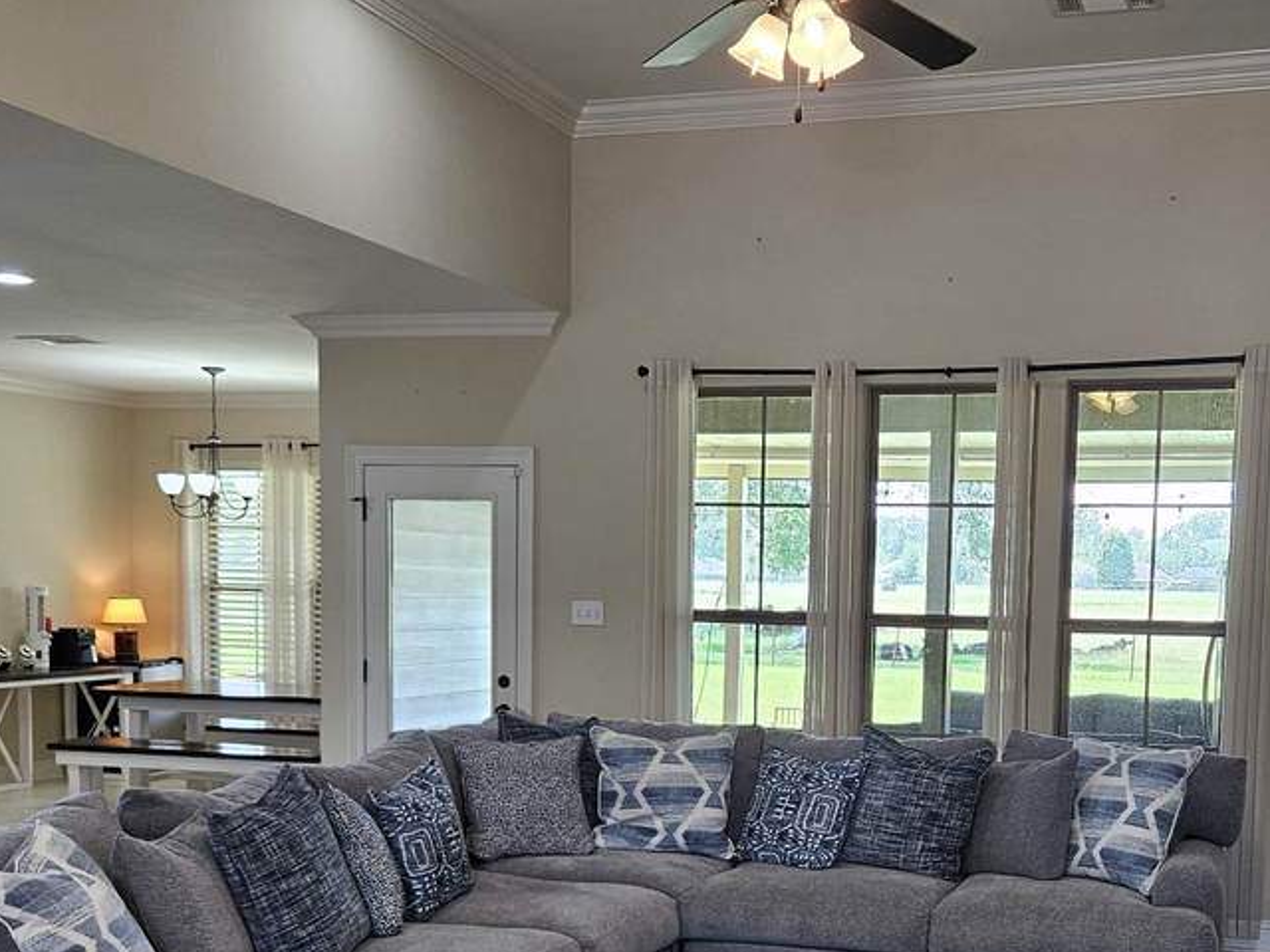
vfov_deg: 31.0
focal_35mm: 46
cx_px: 784
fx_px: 1688
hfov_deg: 41.0
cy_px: 714
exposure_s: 1/120
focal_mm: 5.4
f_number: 1.8
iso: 125
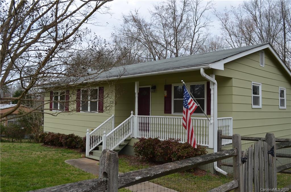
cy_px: 96
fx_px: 266
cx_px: 146
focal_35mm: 33
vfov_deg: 39.8
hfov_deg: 57.3
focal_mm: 22
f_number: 8
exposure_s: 1/250
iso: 180
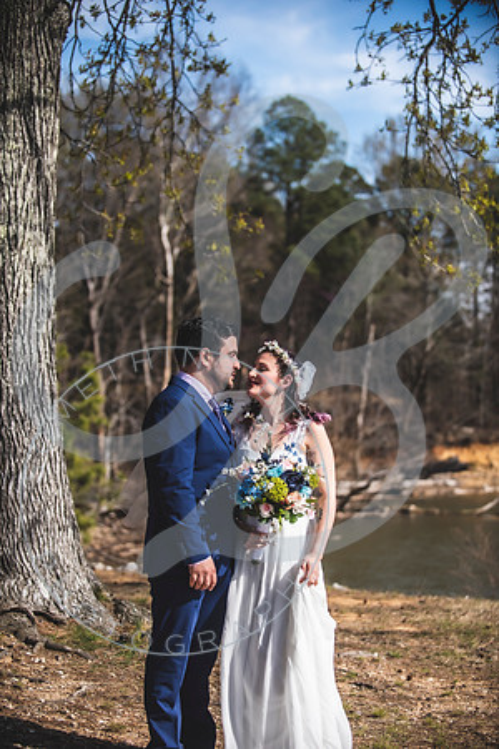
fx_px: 1559
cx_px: 250
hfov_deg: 18.2
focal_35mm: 75
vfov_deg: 27.0
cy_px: 374
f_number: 2.8
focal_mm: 75
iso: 100
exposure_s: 1/2500
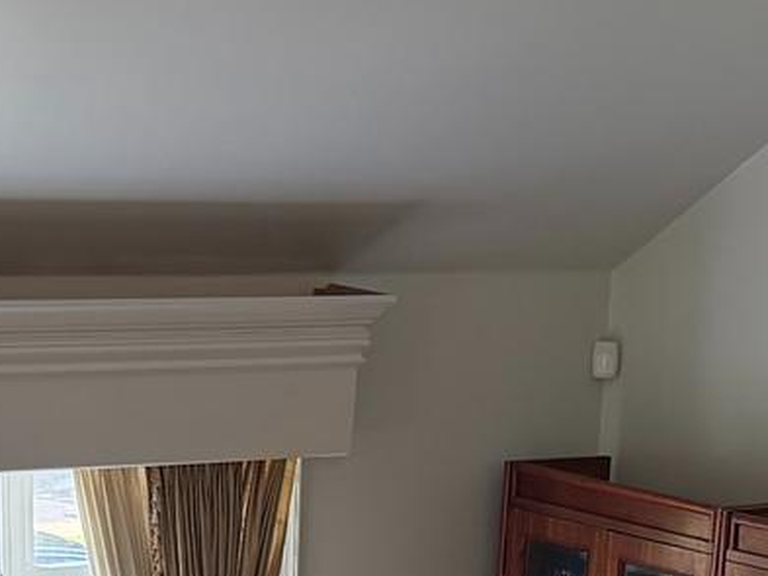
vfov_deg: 10.8
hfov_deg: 15.8
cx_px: 377
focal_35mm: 125
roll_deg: -2.2
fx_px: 2774
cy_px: 1168
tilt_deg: -21.4
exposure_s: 1/126
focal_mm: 6.76
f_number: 1.78
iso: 200
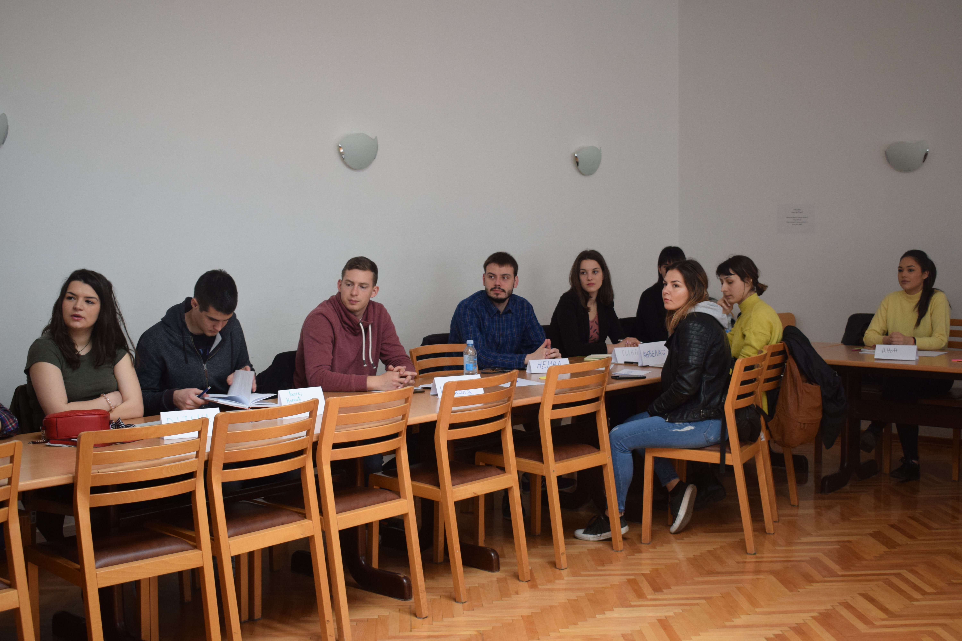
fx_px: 1242
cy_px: 320
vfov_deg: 28.9
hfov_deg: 42.3
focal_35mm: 46
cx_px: 481
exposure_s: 1/60
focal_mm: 31
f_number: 4.2
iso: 800
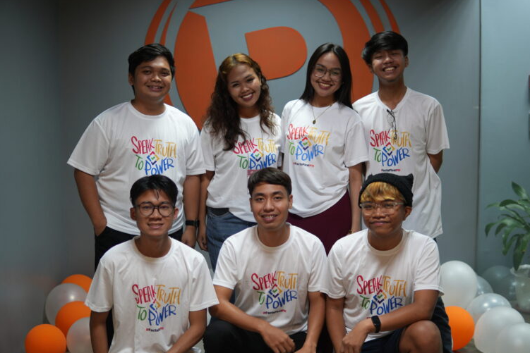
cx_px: 270
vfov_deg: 29.3
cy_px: 178
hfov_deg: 42.7
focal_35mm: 46
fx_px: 677
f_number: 1.4
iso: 100
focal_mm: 30
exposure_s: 1/25
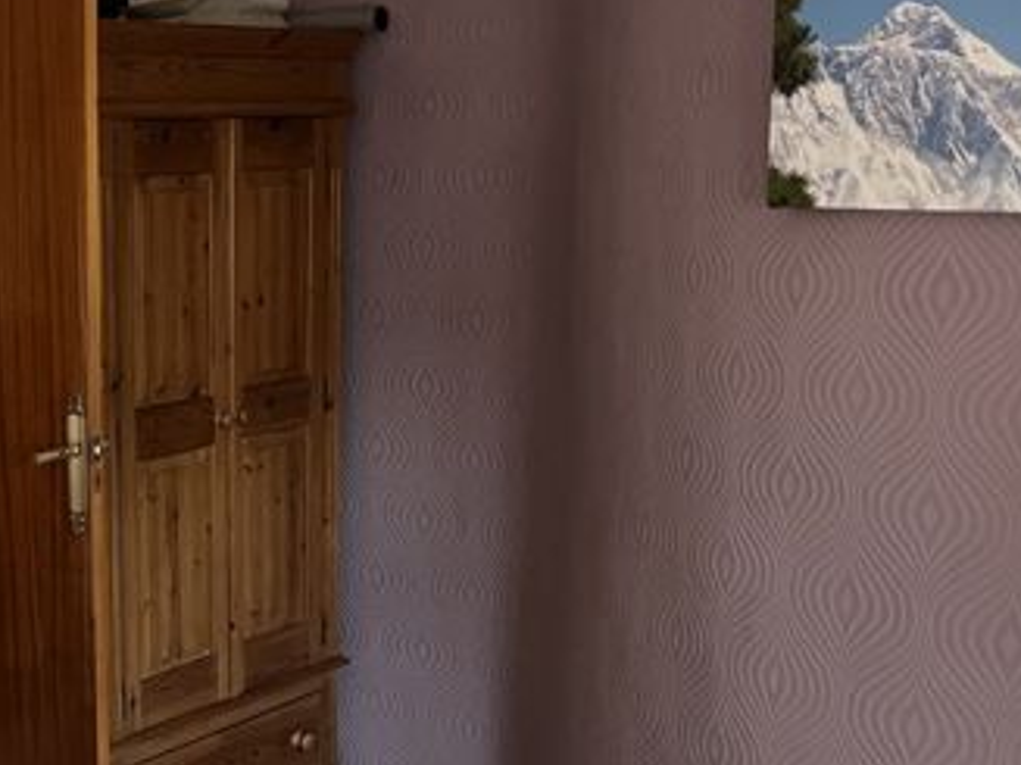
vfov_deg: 26.1
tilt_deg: -10.0
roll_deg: +0.7
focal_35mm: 56
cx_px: 36
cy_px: 443
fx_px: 1651
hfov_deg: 32.1
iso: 200
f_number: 1.6
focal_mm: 5.1
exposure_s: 1/60
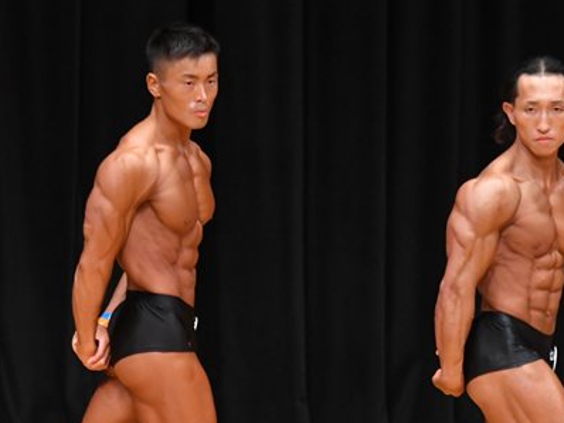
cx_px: 269
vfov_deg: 2.8
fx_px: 8695
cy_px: 345
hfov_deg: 3.7
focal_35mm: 534
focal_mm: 190
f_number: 5.6
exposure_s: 1/400
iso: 4000
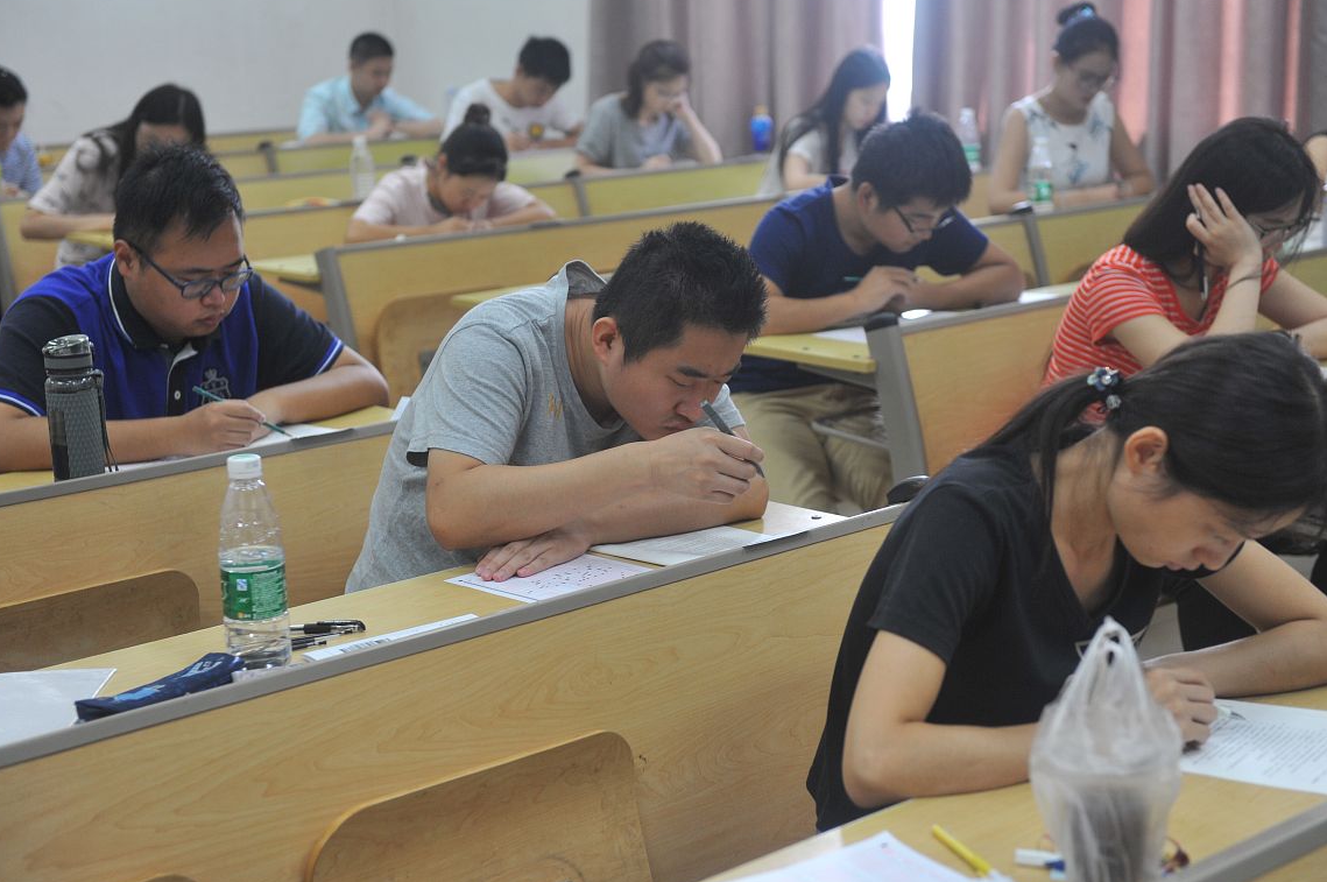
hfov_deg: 34.0
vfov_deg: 22.9
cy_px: 447
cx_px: 686
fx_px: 2173
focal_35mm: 59
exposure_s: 1/125
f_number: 3.5
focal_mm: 56
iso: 1000
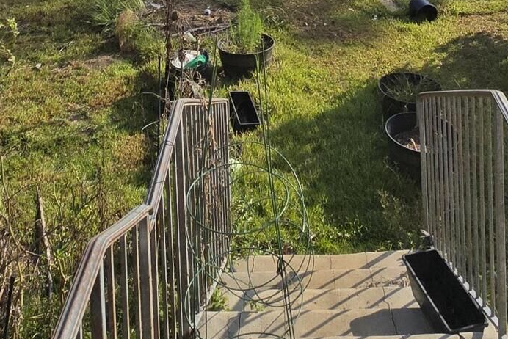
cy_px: -285
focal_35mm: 45
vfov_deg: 20.3
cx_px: 265
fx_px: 635
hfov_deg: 43.6
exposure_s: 1/2977
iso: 50
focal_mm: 2.2
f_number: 2.2
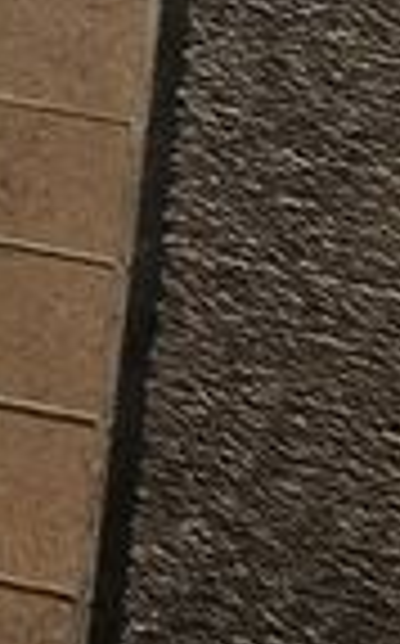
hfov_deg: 7.4
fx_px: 2957
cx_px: -456
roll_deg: +0.1
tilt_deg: -39.0
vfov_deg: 11.8
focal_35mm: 169
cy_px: -358
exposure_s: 1/25
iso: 32
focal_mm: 4
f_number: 1.8
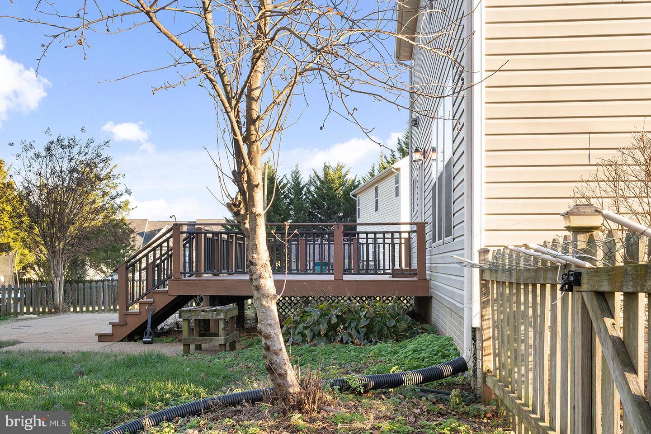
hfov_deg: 54.4
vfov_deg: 37.9
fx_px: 633
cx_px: 326
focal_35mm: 35
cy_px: 217
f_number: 9
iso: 160
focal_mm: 35
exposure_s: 1/30
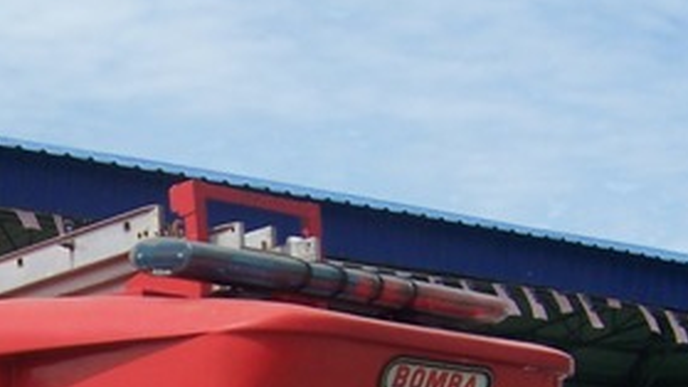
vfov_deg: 9.8
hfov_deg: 17.6
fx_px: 2171
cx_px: 21
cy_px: 611
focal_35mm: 119
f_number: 5.6
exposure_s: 1/500
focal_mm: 7.3
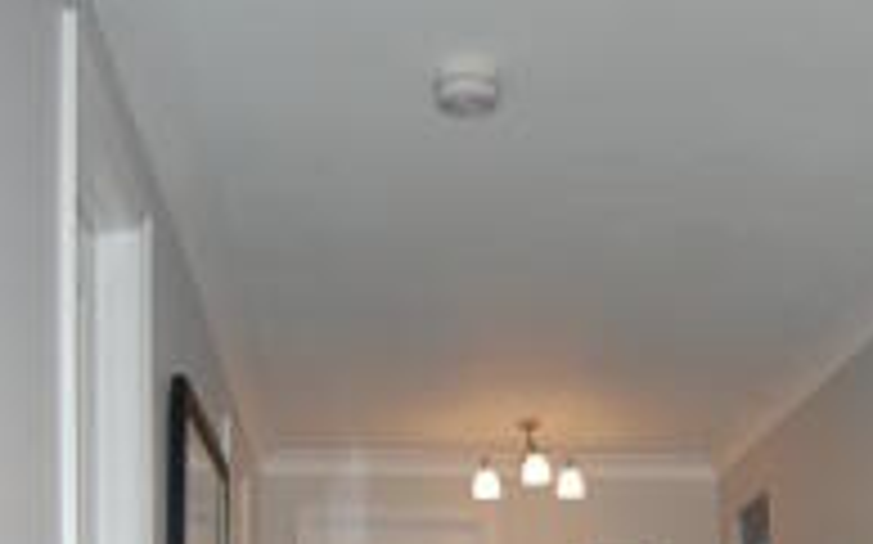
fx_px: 1474
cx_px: 610
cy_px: 798
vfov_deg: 18.7
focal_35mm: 62
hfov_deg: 32.6
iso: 200
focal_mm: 18
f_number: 3.5
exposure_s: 1/60
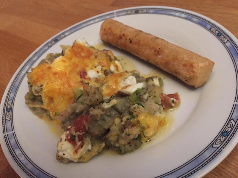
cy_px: 89
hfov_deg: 61.7
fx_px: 199
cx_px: 119
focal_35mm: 29
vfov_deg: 48.2
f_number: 2.2
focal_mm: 4.15
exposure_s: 1/17
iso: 500
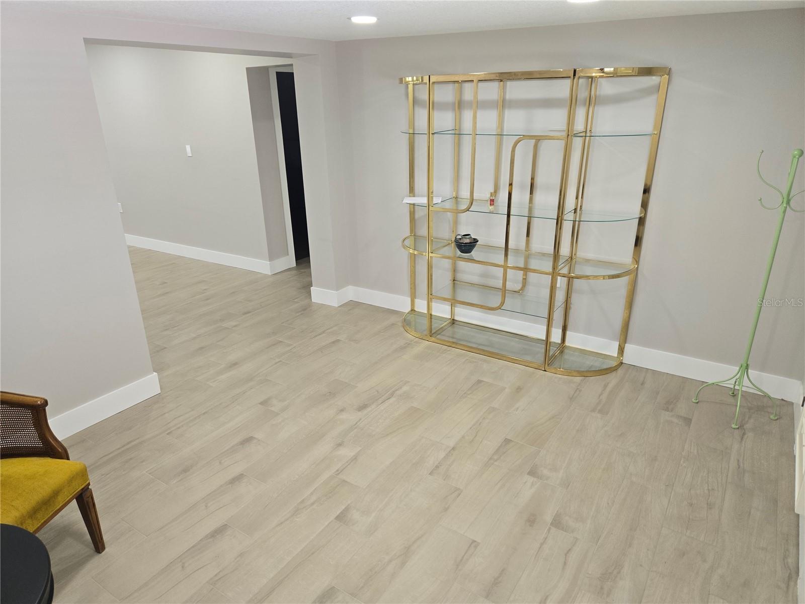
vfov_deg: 58.9
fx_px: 535
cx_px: 402
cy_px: 302
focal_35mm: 23
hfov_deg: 73.9
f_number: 1.8
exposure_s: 1/120
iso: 250
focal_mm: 5.4
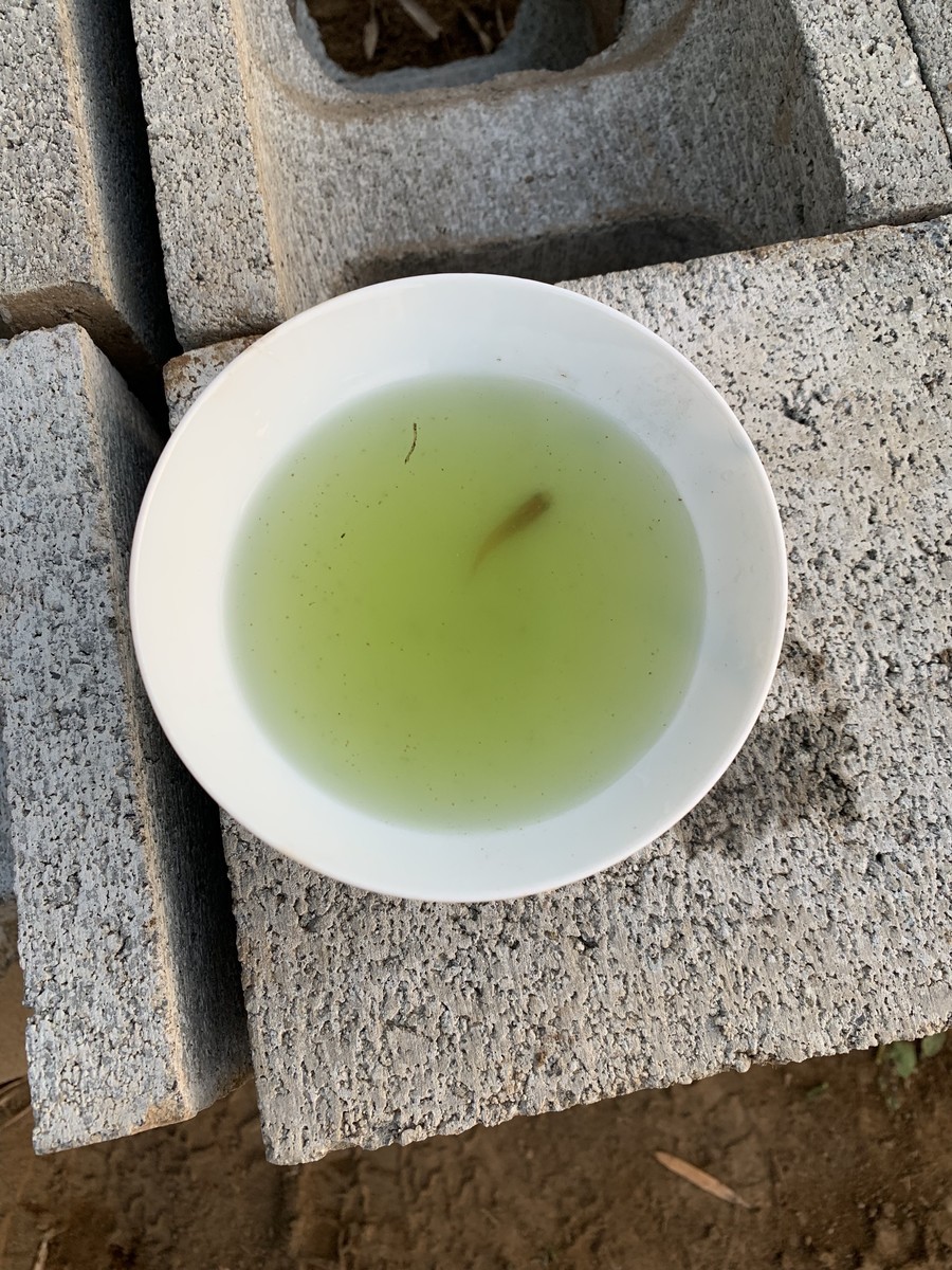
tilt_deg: -74.8
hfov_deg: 53.1
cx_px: 476
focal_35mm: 26
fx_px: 953
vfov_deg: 67.3
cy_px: 635
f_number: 1.8
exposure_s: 1/121
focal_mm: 4.25
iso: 50
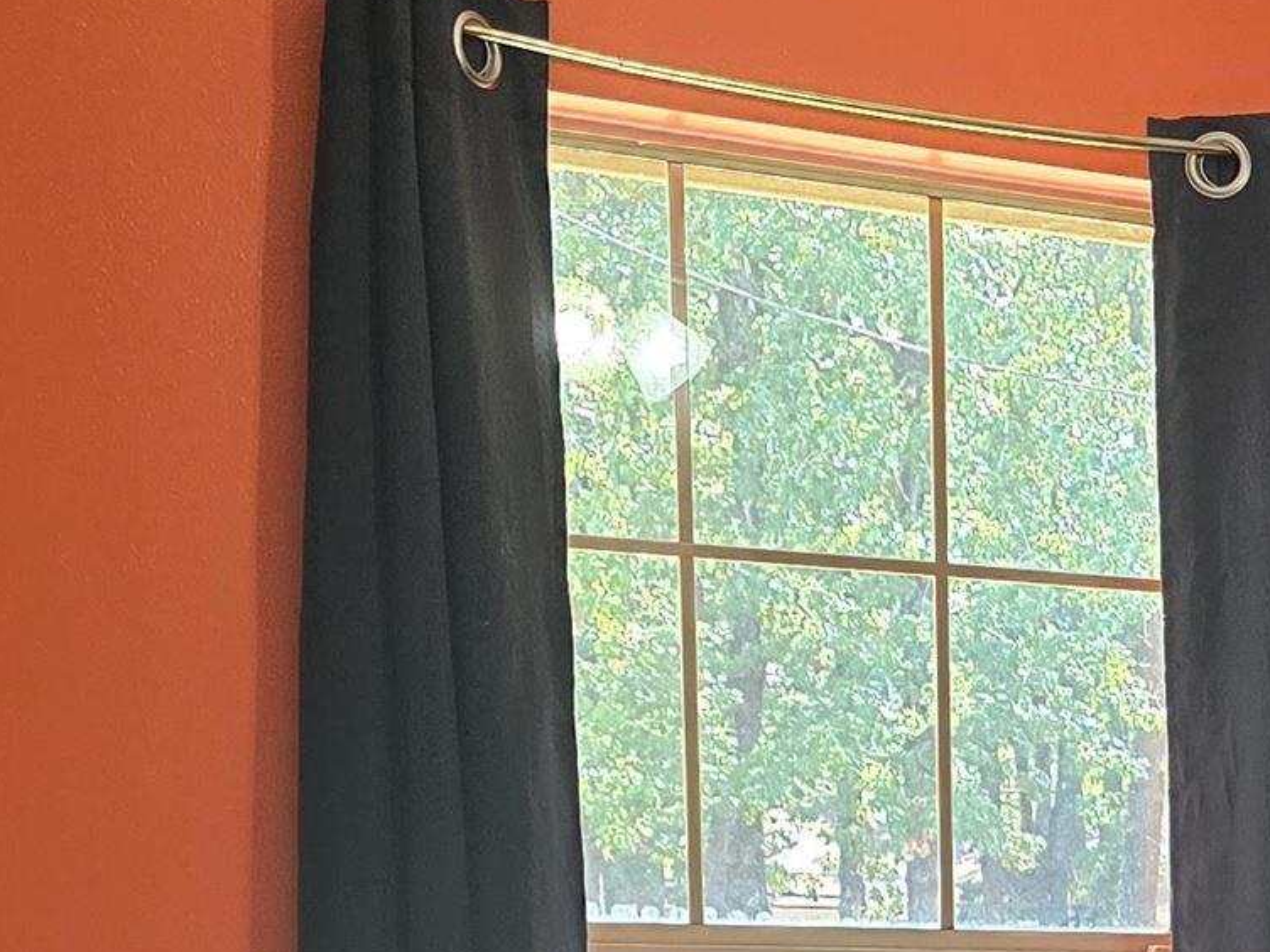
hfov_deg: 19.1
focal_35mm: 94
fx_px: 3449
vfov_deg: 14.8
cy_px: 1327
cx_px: 1696
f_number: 1.7
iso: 160
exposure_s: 1/120
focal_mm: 6.3
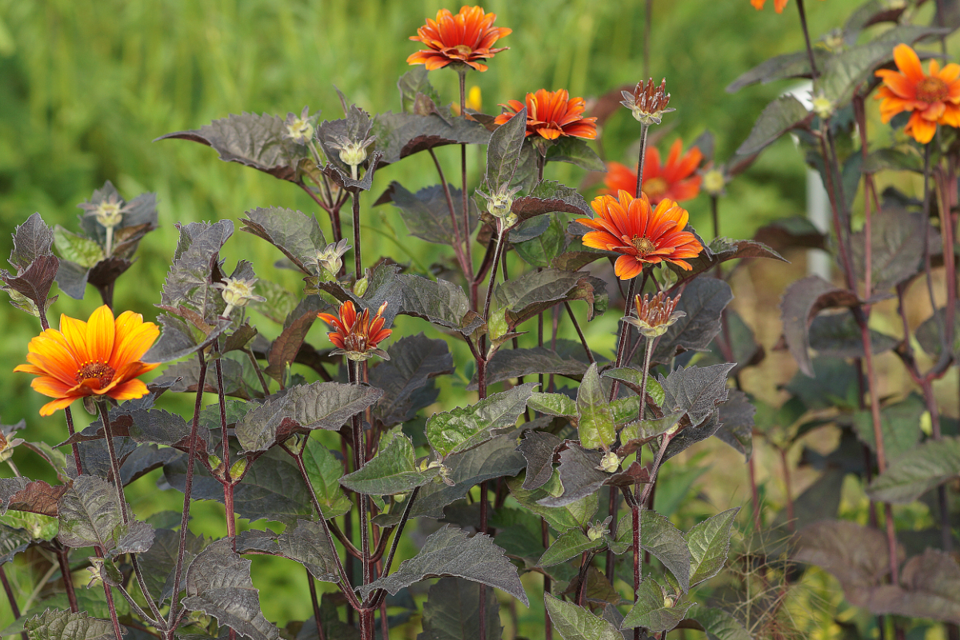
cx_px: 480
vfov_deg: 9.1
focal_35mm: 150
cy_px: 320
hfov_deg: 13.7
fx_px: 4000
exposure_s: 1/160
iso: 160
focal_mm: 100
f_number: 5.6
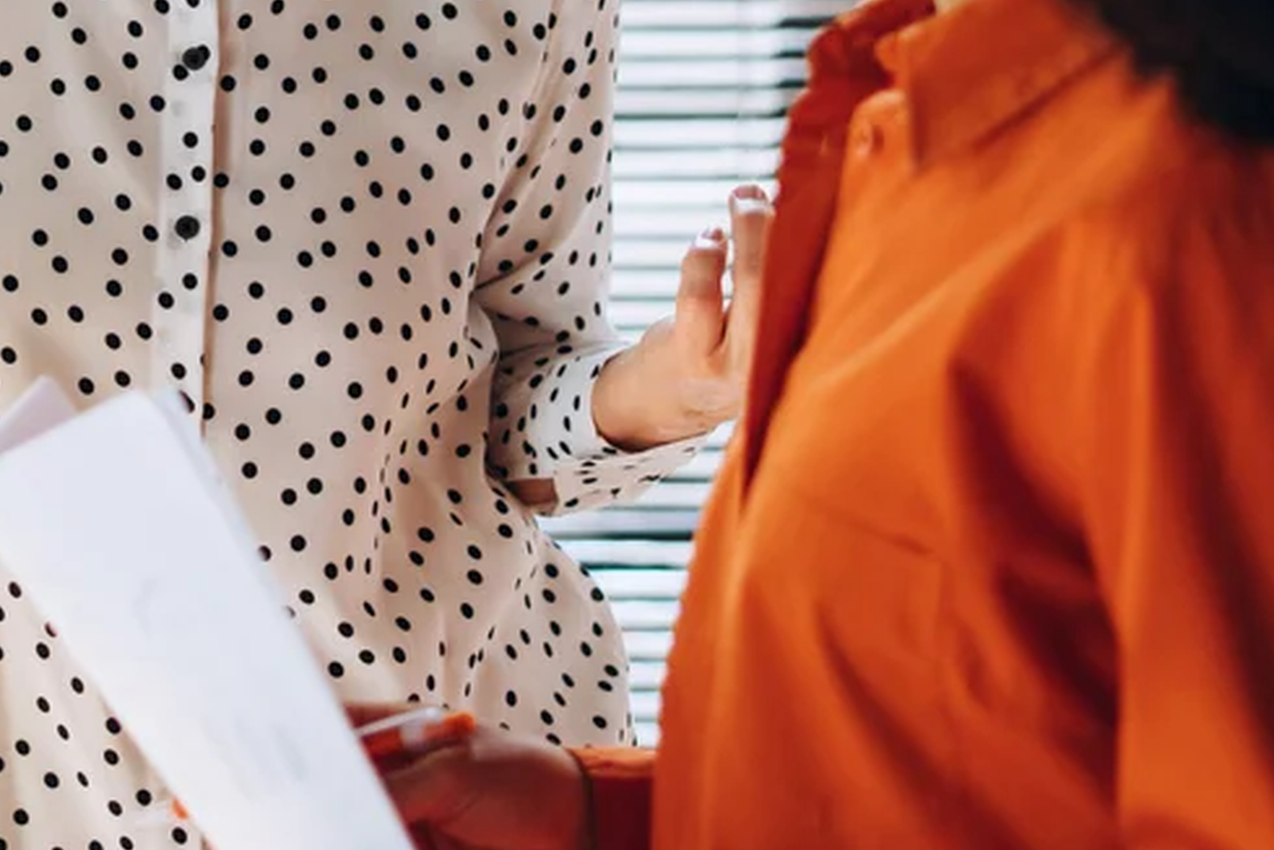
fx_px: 4531
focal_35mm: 128
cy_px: -109
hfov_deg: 15.8
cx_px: 91
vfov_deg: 10.6
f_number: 2
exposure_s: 1/500
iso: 320
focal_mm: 50
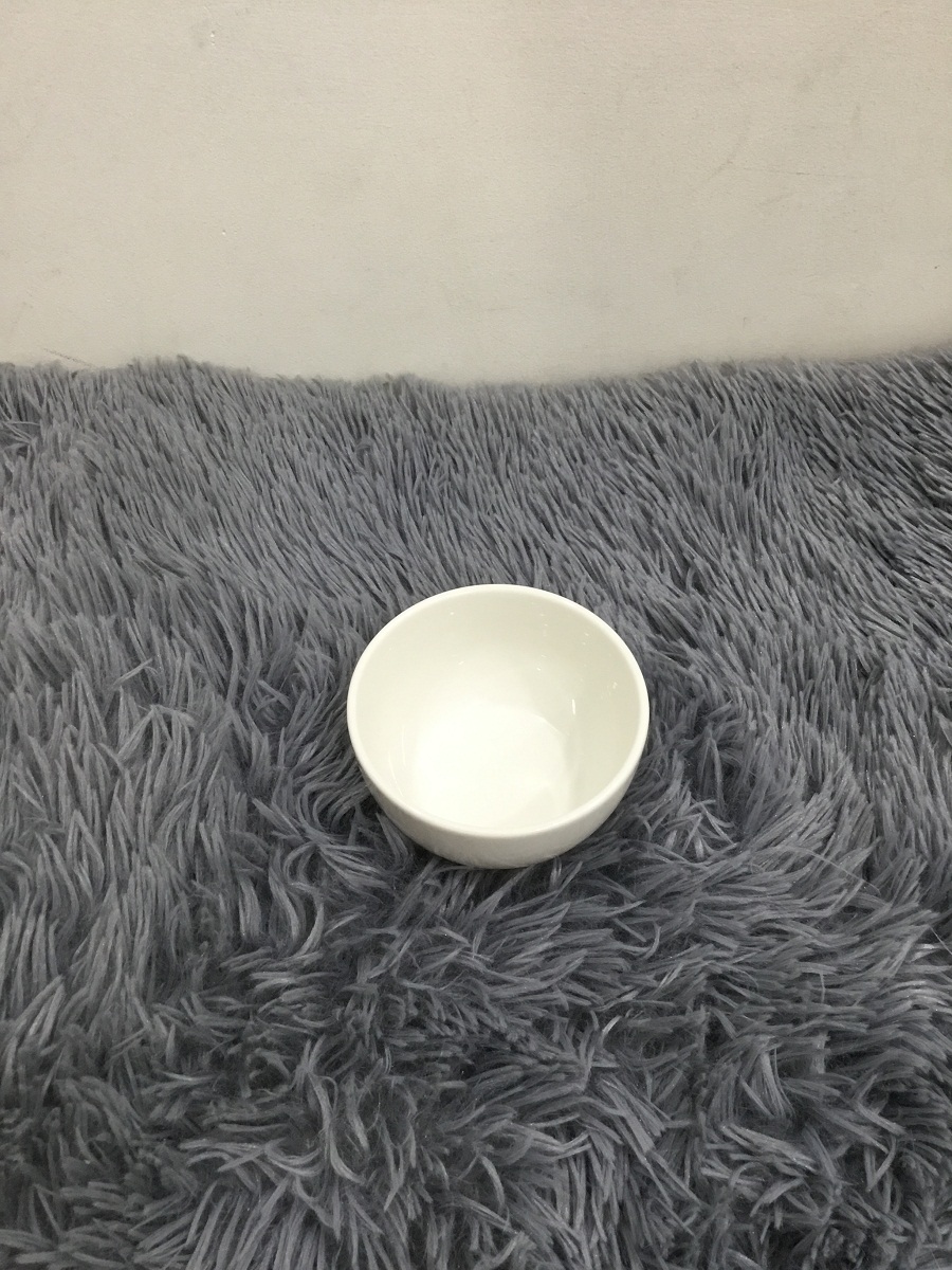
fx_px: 1137
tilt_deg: -50.6
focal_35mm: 31
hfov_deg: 45.4
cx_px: 476
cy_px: 635
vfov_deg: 58.4
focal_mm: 3.3
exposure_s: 1/33
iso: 125
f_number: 2.4
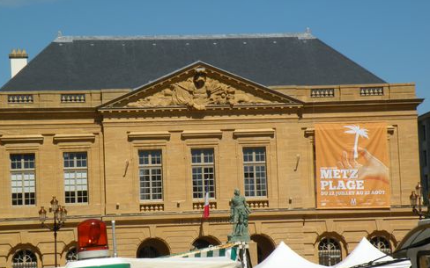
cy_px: 166
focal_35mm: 122
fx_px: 1430
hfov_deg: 17.1
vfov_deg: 10.7
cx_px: 212
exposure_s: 1/273
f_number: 8
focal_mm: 19.4
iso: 64
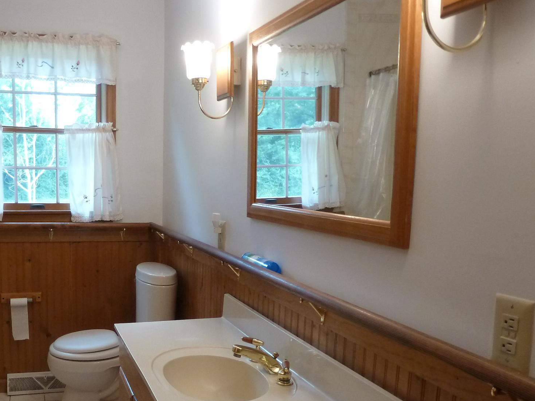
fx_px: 541
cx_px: 163
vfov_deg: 40.1
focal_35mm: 35
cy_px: 274
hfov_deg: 51.3
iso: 250
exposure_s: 1/30
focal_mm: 4.1
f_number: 3.3
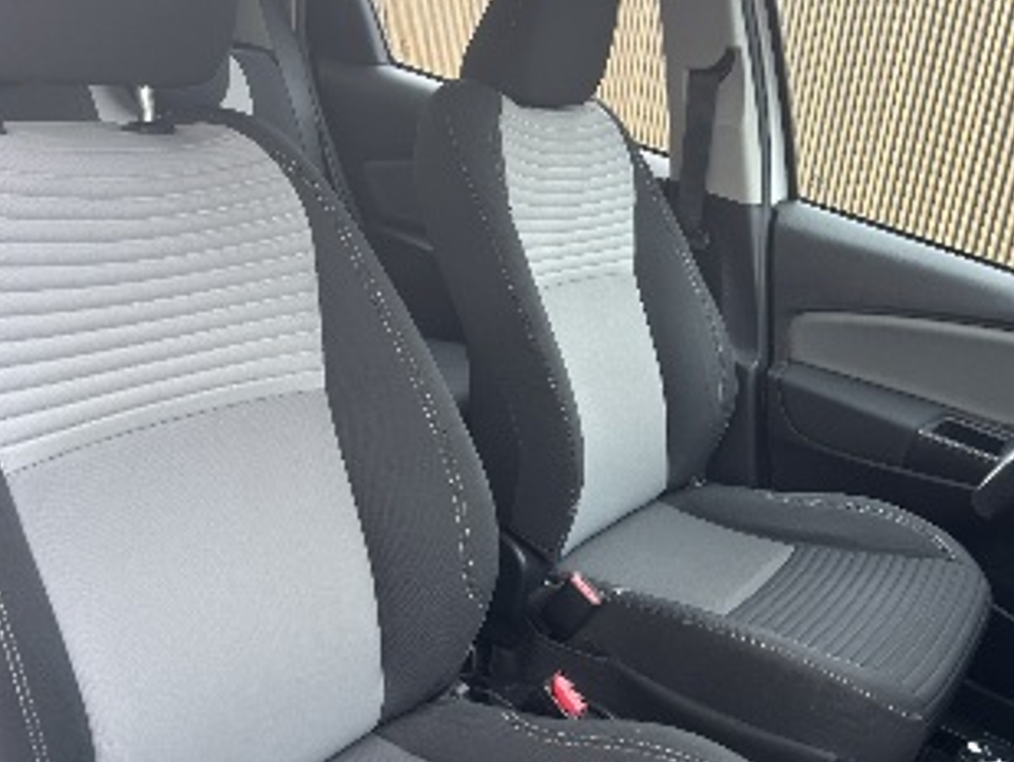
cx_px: 601
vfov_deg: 40.7
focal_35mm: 35
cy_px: 381
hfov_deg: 52.3
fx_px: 1026
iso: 50
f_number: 1.5
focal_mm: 5.7
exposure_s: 1/121
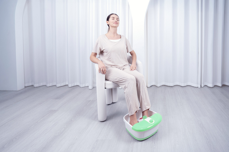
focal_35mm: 24
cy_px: 76
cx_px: 114
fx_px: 153
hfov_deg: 73.7
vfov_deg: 53.1
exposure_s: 1/200
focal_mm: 24
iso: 800
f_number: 4
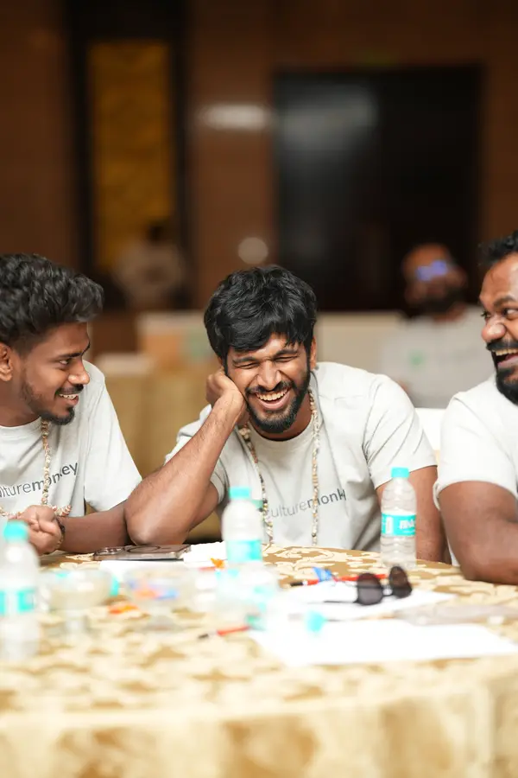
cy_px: 389
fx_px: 1834
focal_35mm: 85
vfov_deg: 23.9
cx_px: 259
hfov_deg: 16.1
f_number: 1.4
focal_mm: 85
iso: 200
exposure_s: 1/200
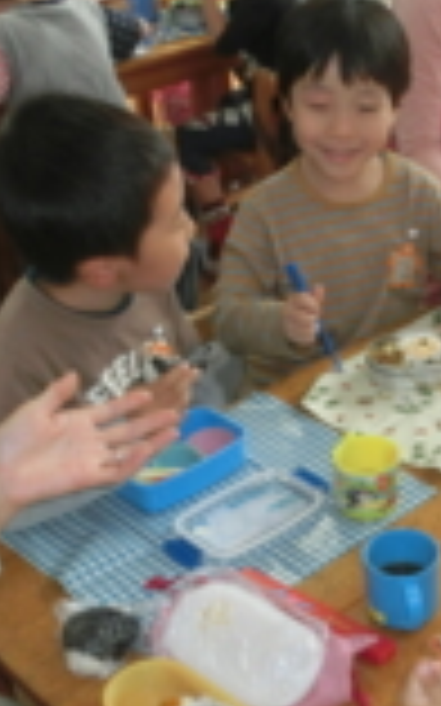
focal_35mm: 65
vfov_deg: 31.4
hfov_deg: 19.2
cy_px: 450
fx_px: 1251
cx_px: 477
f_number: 3
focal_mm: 4.24
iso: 200
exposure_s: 1/125
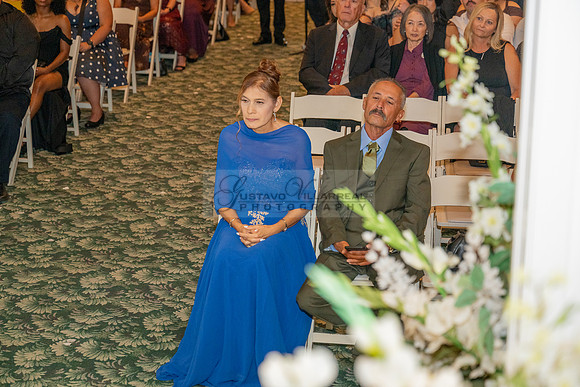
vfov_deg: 19.5
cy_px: 194
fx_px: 1128
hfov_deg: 28.8
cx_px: 290
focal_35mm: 70
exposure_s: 1/200
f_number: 3.5
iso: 1600
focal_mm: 70
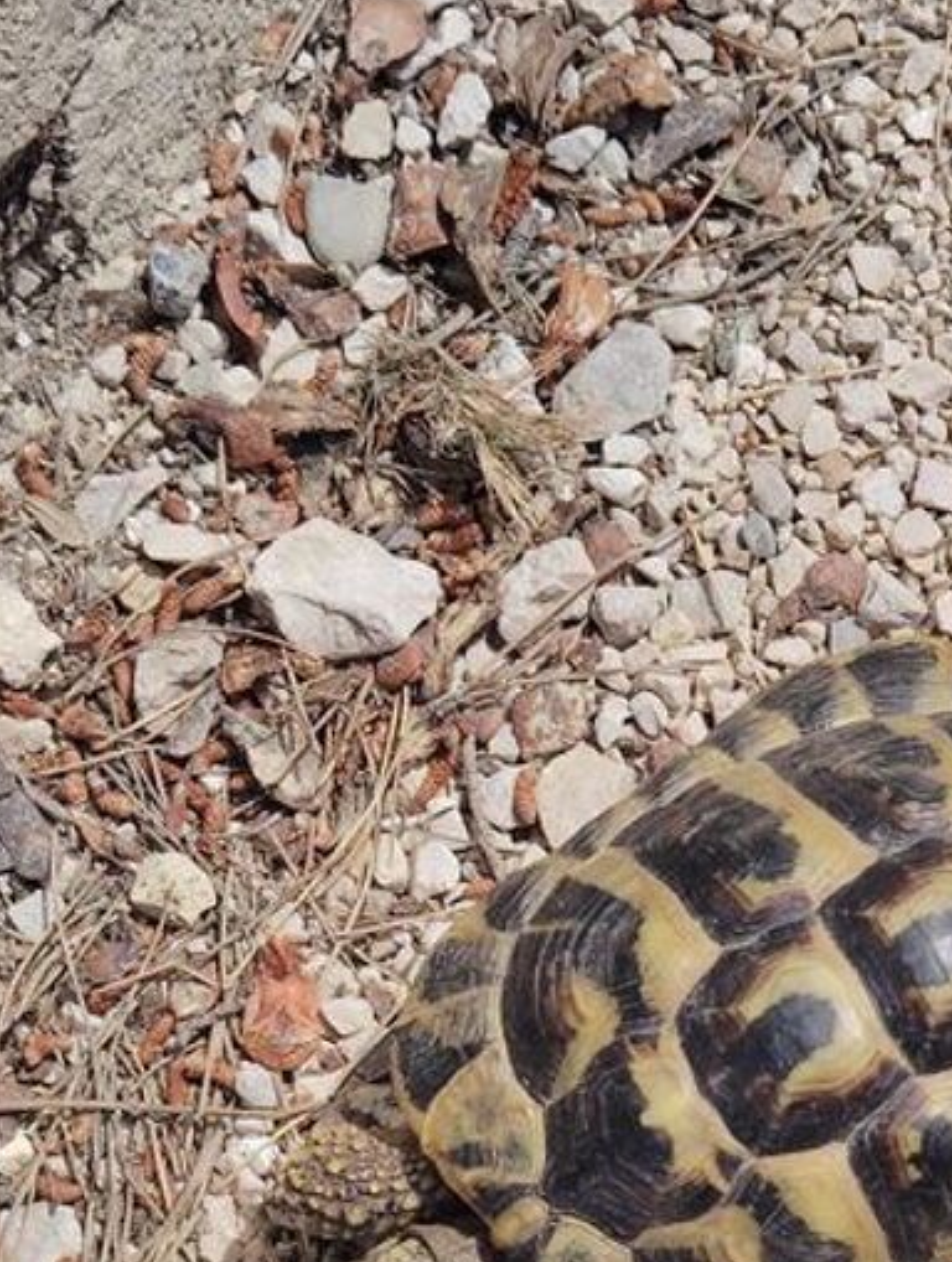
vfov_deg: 24.9
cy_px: 1354
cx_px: 942
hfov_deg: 19.7
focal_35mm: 73
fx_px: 2667
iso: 50
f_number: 1.8
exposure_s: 1/1122
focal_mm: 4.22
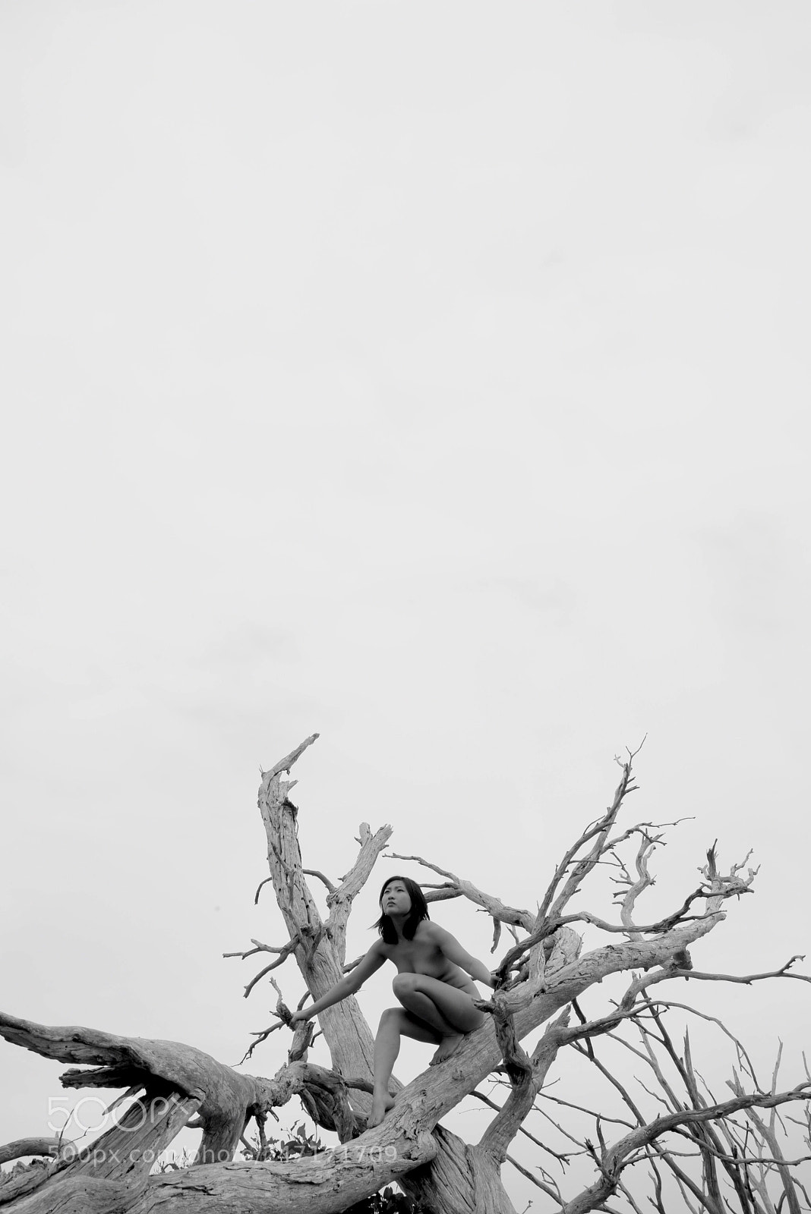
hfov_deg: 46.4
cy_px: 607
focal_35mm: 28
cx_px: 406
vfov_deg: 65.5
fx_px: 945
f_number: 13
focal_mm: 28
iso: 400
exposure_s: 1/200
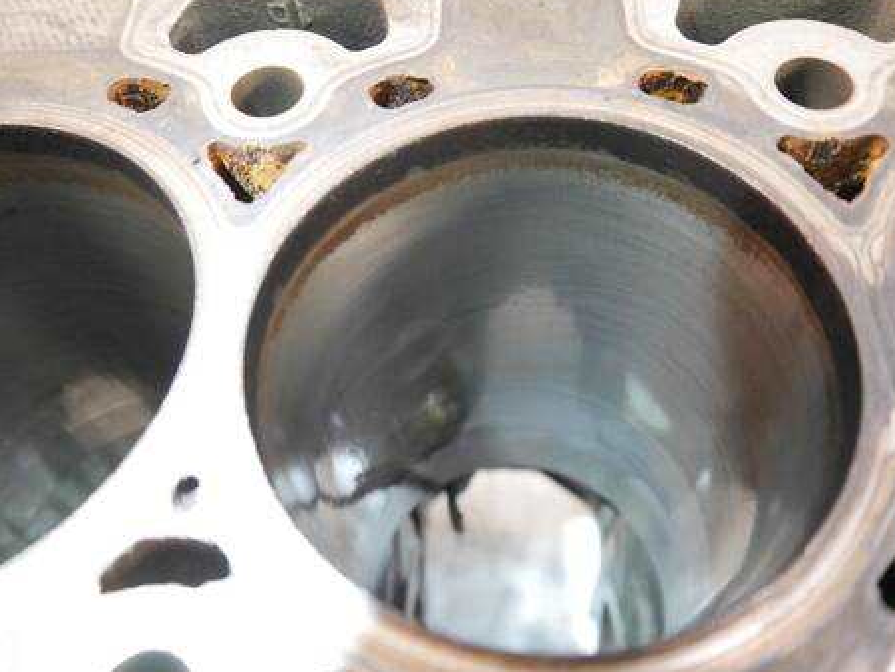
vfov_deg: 44.2
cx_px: 442
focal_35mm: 32
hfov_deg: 56.8
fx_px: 828
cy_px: 336
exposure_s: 1/60
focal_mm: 15
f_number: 3.6
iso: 3200
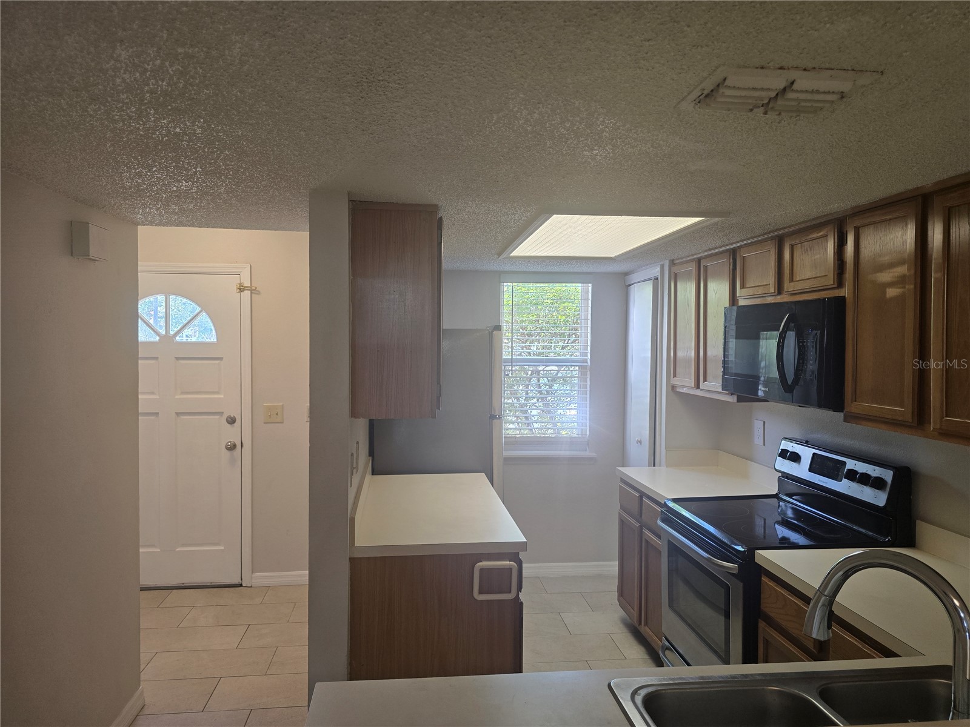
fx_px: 644
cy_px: 364
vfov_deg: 58.9
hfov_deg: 73.9
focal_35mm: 23
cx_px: 485
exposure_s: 1/120
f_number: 1.7
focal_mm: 6.3
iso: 100
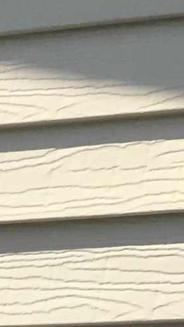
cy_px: -177
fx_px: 1352
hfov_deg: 7.1
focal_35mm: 156
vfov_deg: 13.0
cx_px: 499
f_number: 2.4
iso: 25
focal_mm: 3.3
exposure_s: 1/1567
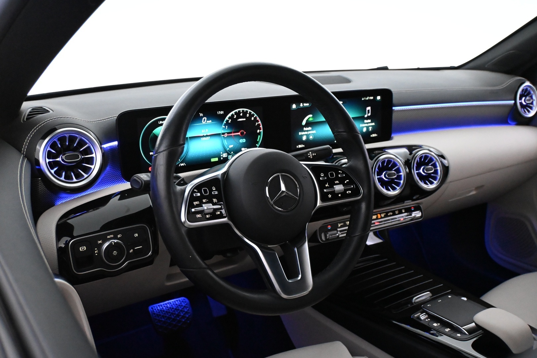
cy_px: 179
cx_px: 268
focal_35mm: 34
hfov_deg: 55.1
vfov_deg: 38.4
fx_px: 515
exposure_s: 1/60
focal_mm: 23
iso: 5600
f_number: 4.2
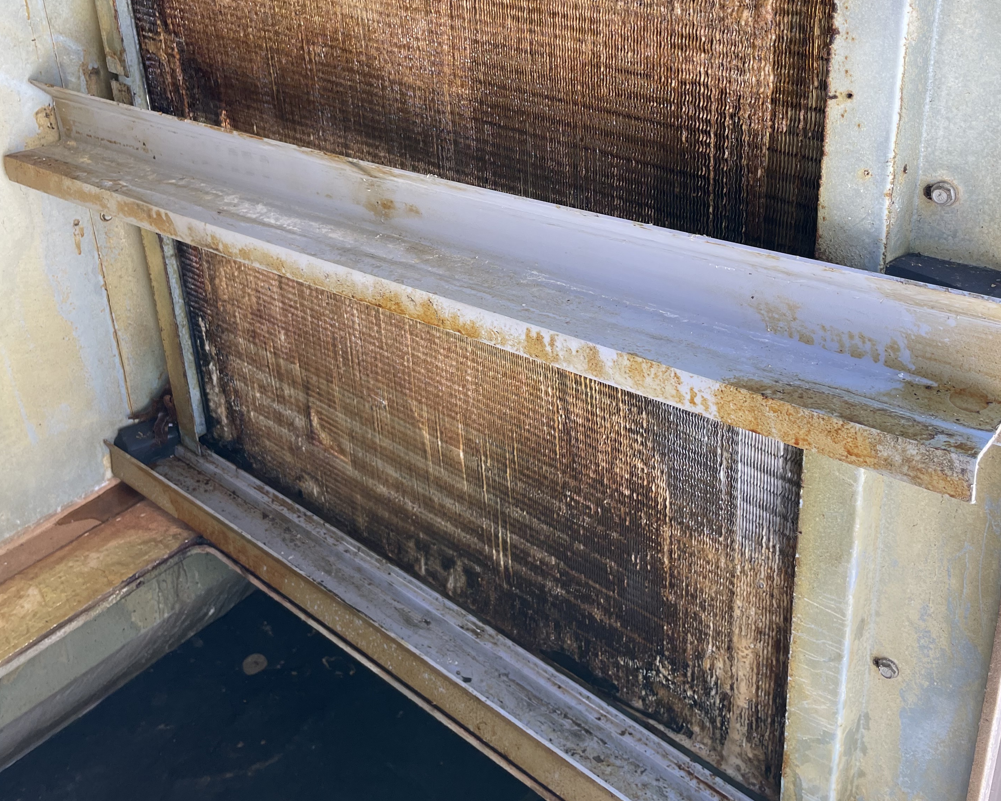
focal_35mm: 36
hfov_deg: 50.3
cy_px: 206
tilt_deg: -25.8
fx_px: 1067
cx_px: 518
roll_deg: +2.9
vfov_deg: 40.1
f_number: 1.6
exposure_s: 1/121
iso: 40
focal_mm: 4.2
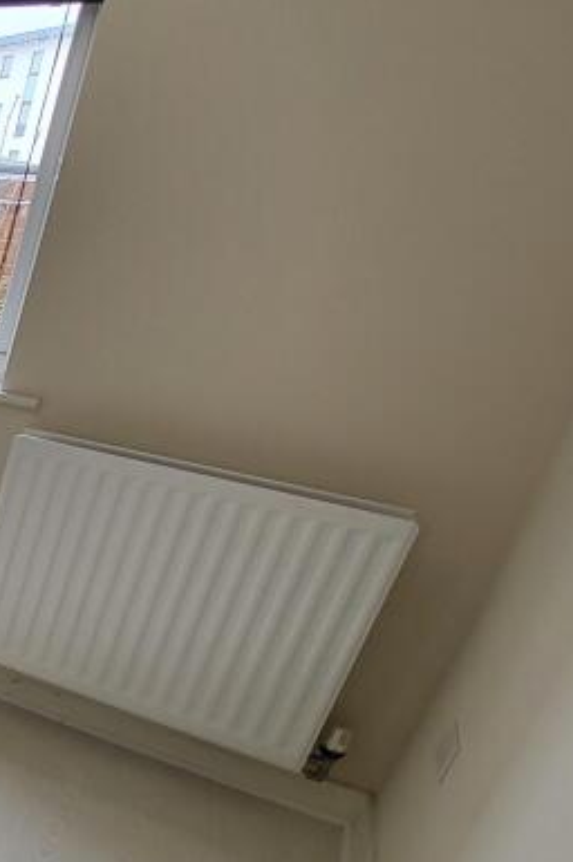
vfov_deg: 52.7
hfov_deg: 22.5
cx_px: -441
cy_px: 528
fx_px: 861
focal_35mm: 36
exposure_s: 1/50
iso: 80
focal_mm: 1.74
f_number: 2.2
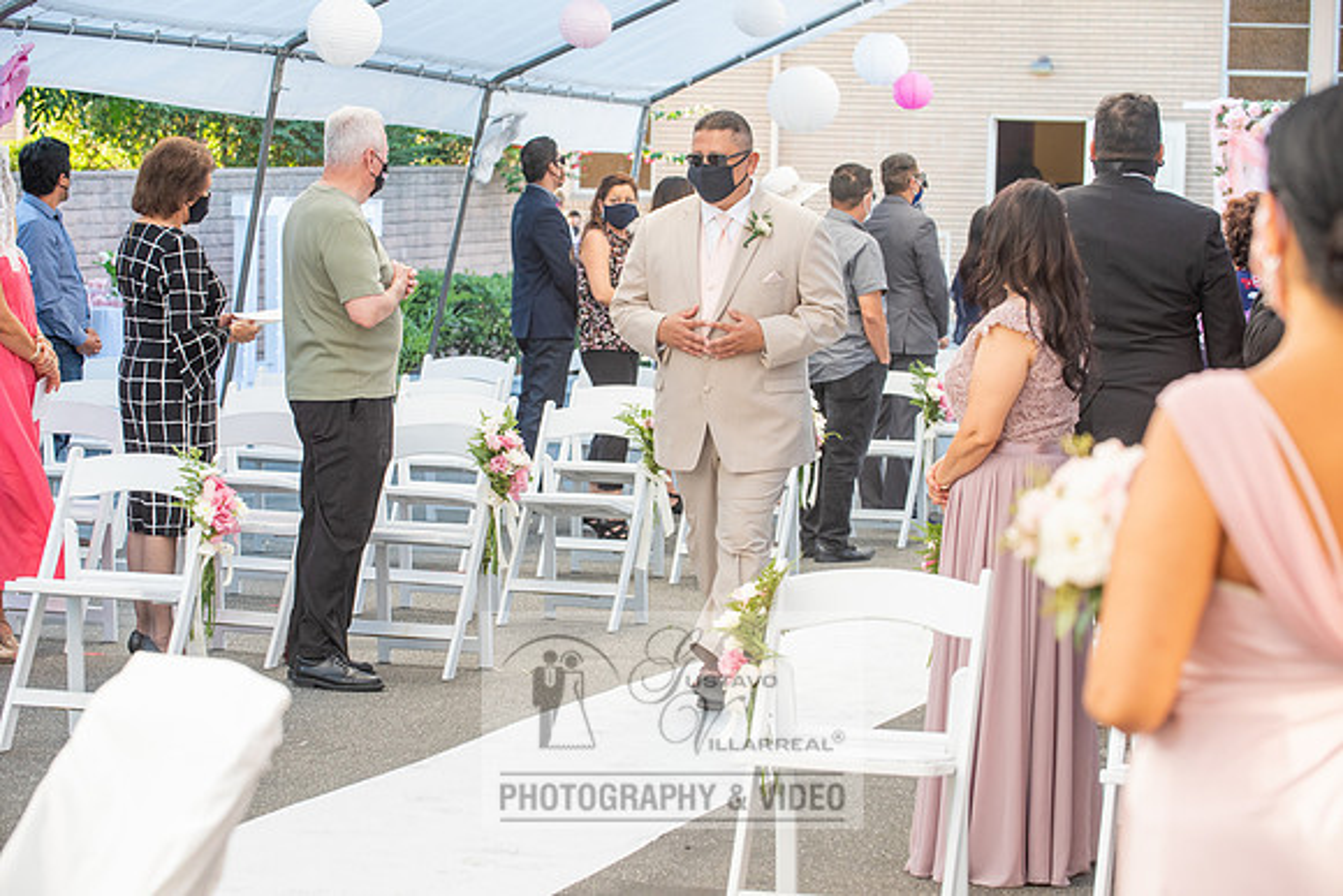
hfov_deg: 20.0
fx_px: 3806
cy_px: 448
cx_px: 672
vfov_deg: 13.4
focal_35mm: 102
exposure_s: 1/125
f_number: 5.6
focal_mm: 102
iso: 640
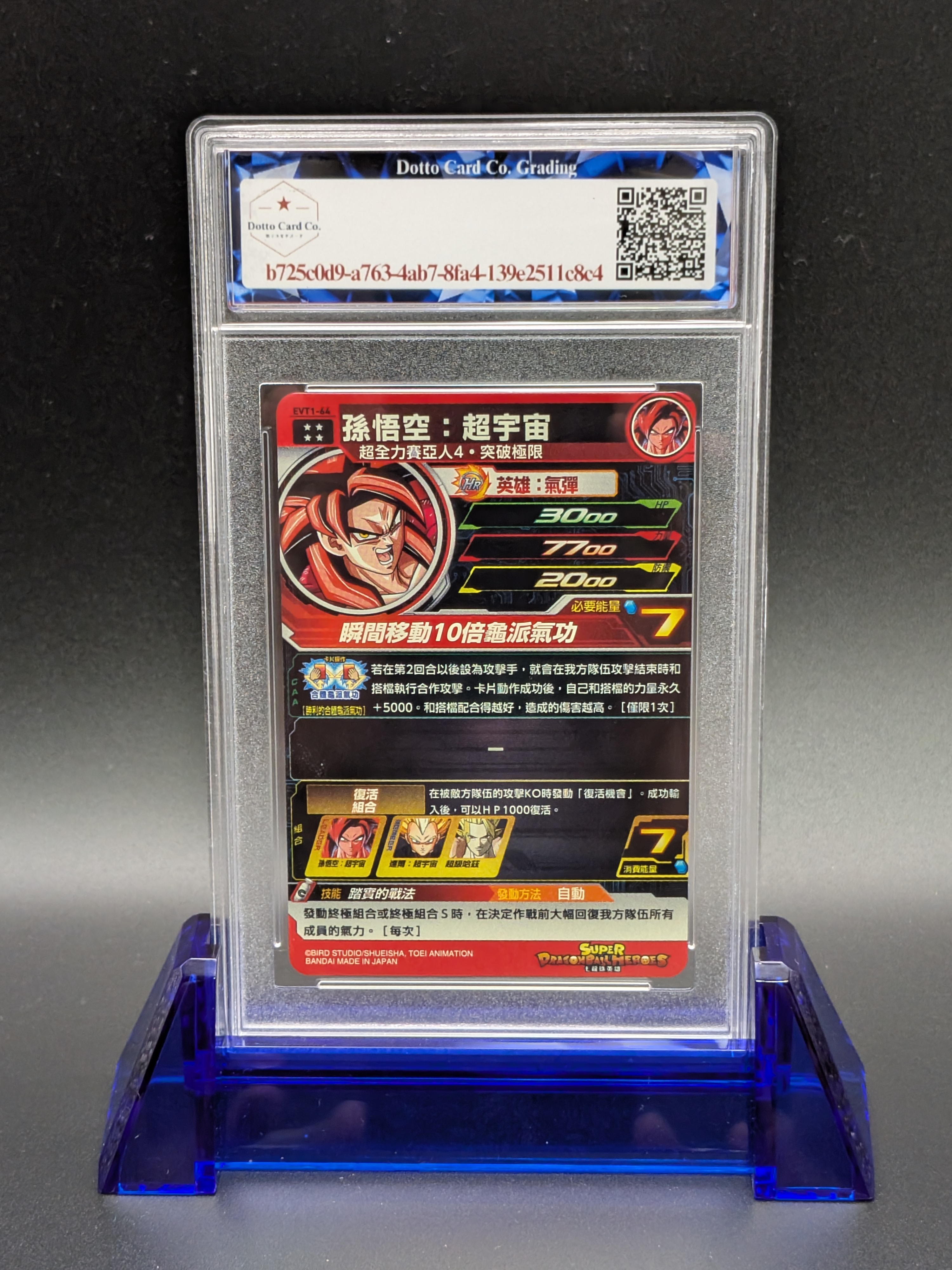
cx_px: 476
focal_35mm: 49
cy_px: 635
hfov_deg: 29.7
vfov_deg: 38.9
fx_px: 1797
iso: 245
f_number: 1.7
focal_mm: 4.53
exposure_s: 1/120
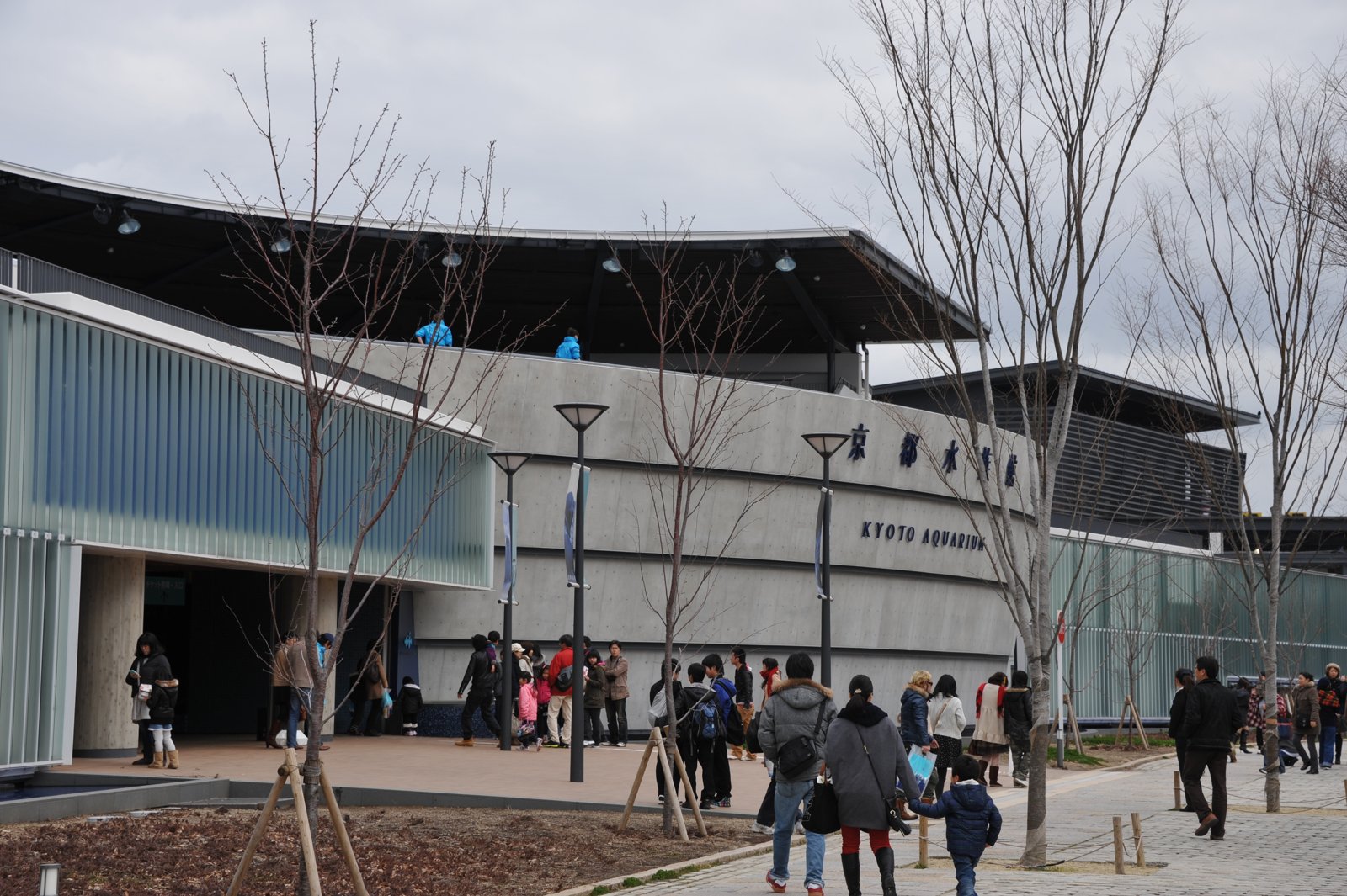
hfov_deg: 24.8
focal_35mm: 82
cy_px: 448
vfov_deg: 16.6
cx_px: 674
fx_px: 3066
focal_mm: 82
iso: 200
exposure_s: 1/250
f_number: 8
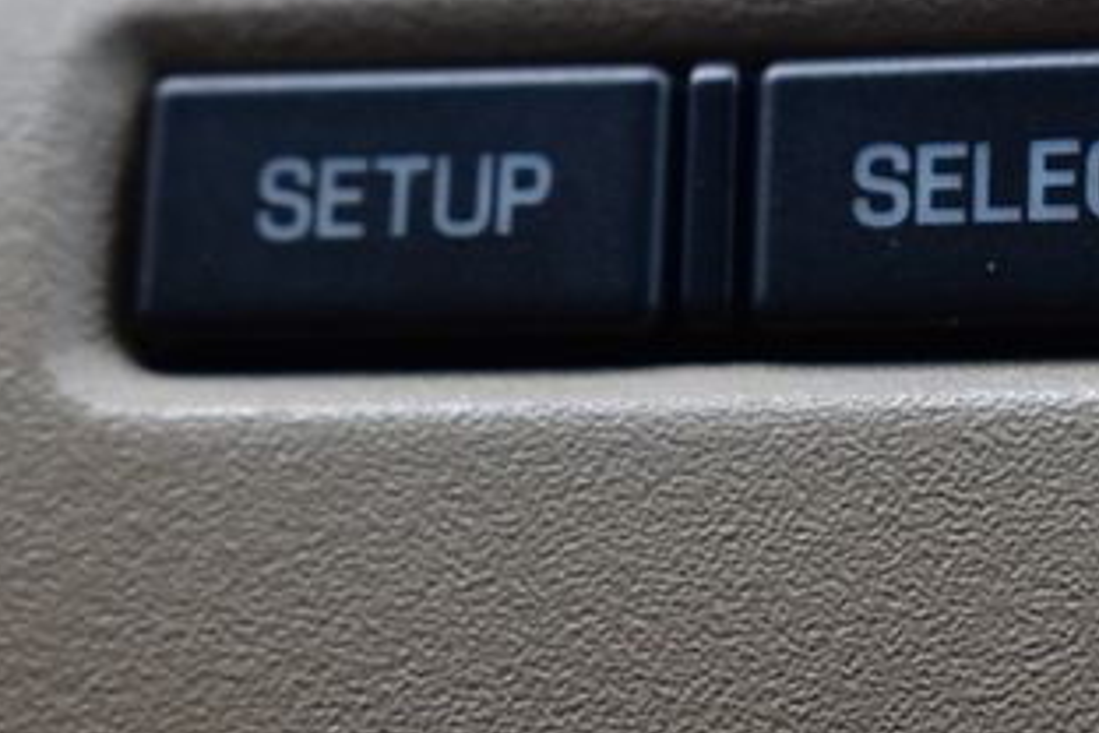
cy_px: 328
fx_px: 5160
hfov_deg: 12.1
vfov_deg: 8.1
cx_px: 958
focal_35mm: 169
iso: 400
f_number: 8
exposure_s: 1/50
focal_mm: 55
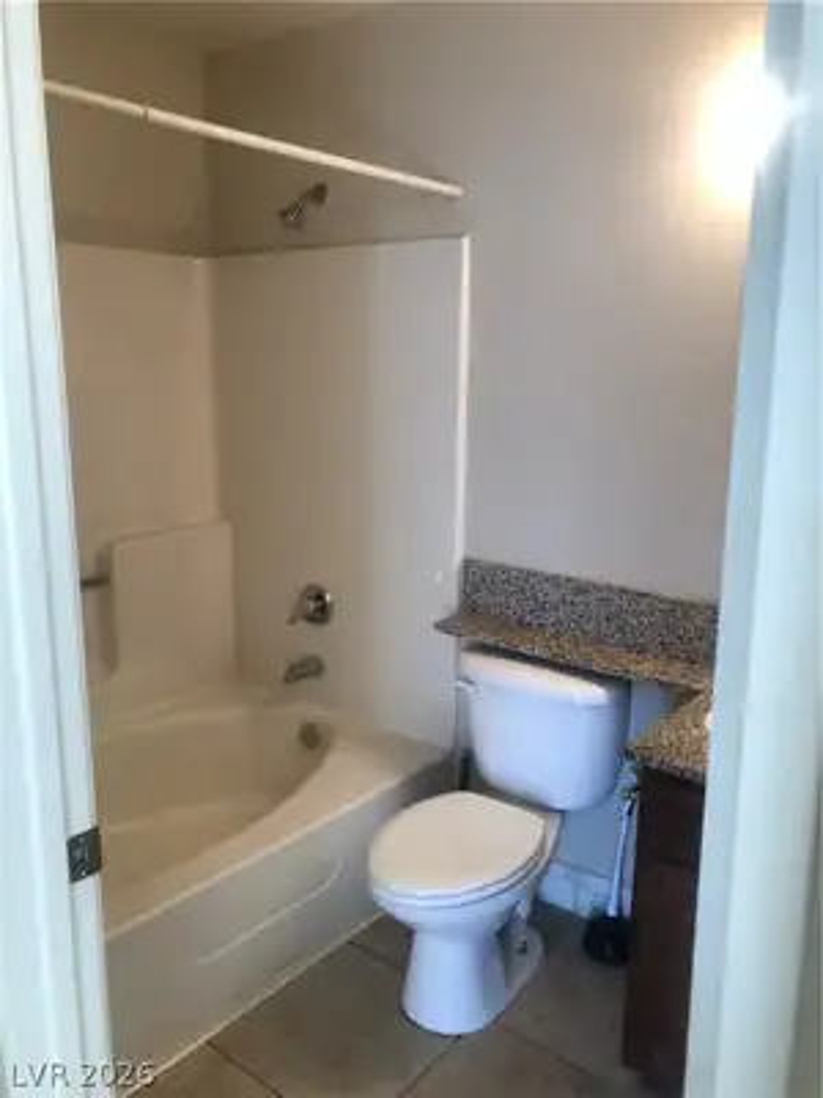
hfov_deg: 49.7
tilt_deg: -11.0
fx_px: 888
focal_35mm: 28
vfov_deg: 63.4
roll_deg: -1.1
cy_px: 549
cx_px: 412
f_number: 1.8
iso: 25
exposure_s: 1/30
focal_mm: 3.99
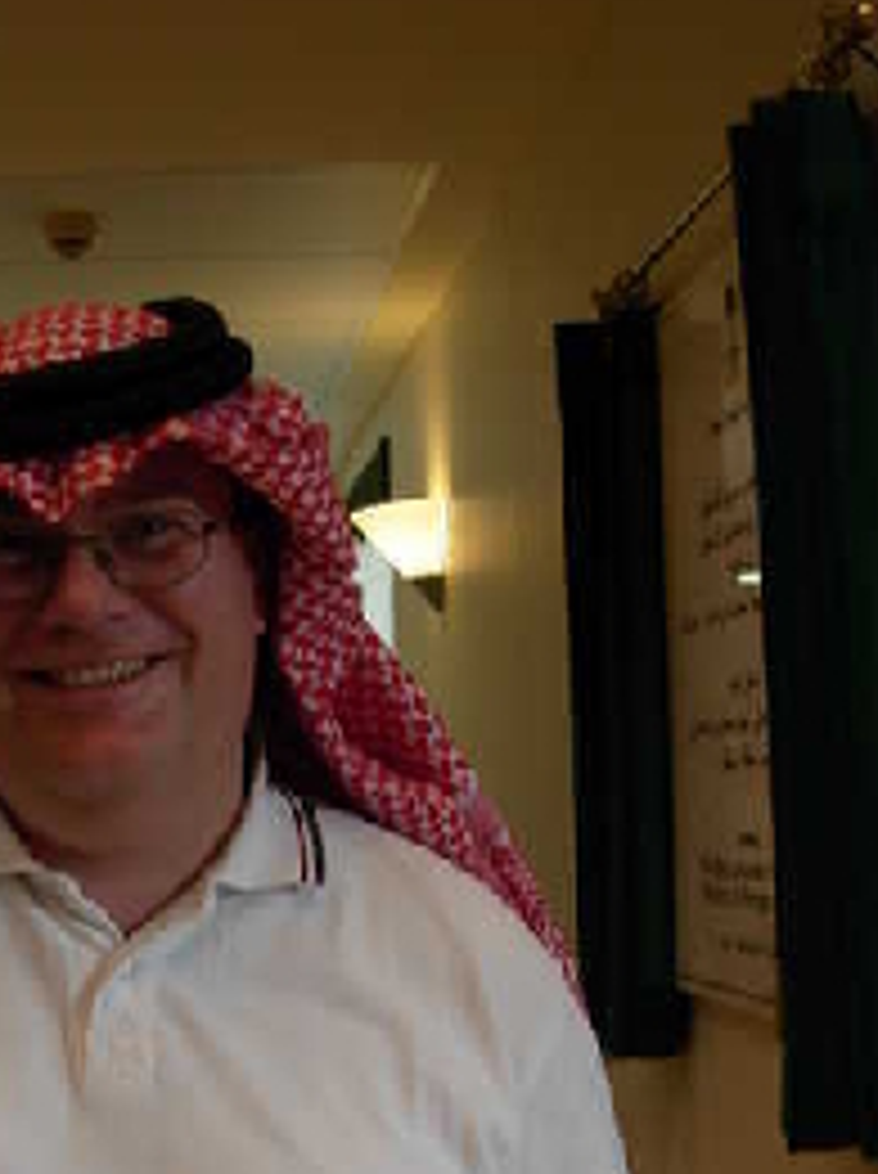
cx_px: 131
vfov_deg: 27.1
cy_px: 976
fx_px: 2373
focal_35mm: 70
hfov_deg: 20.6
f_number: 2.9
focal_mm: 6.3
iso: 79
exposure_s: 1/43.9
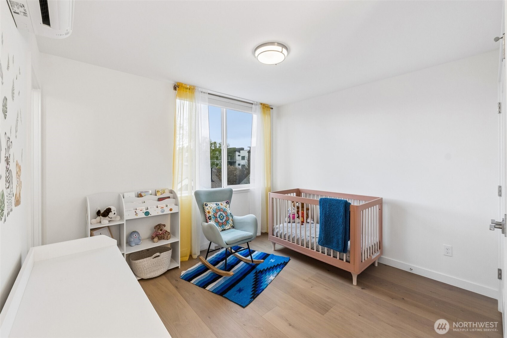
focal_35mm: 15
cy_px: 169
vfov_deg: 77.3
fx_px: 211
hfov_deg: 100.4
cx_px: 254
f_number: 9
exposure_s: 1/20
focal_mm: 10
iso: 250
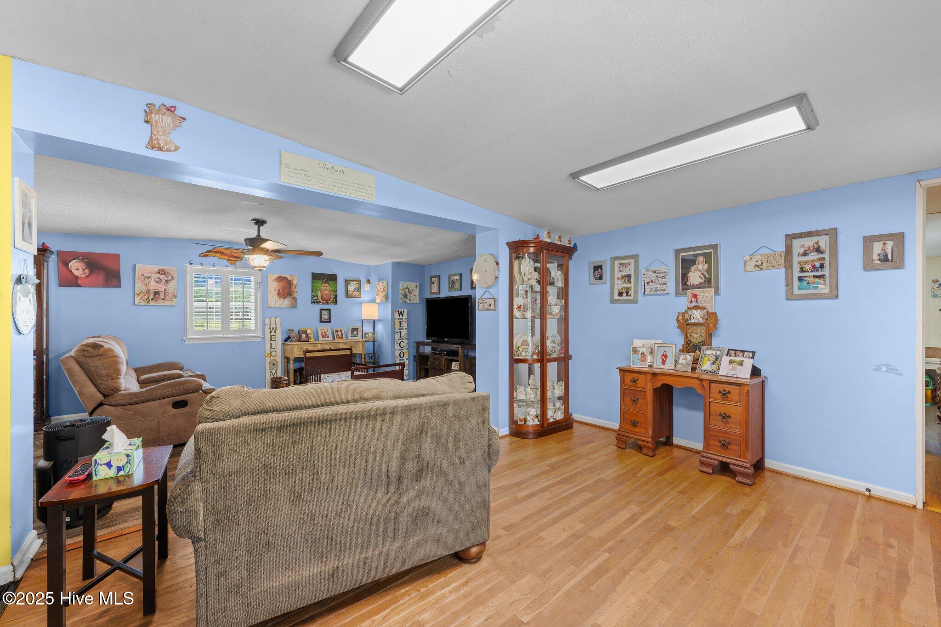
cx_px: 470
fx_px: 366
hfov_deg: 104.3
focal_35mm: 14
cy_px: 314
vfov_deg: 81.2
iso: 100
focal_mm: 14
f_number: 9
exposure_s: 1.6
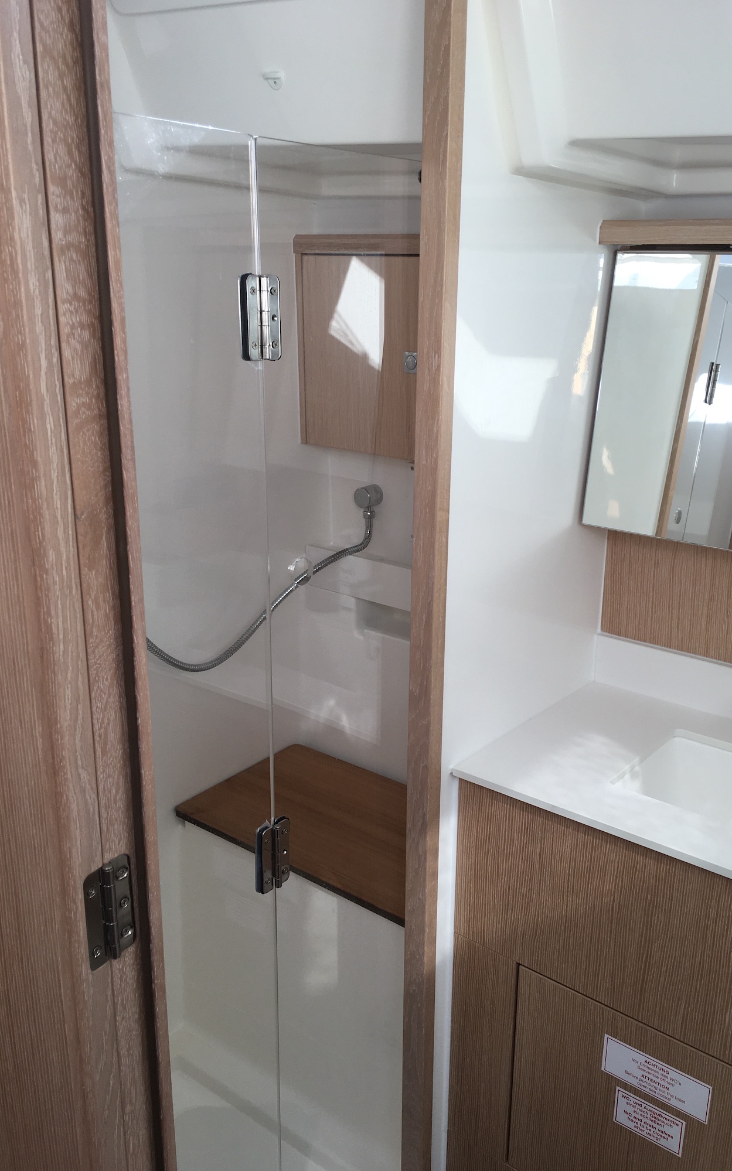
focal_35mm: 31
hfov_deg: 40.5
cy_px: 587
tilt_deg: -19.4
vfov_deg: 61.2
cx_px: 430
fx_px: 990
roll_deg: -1.5
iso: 25
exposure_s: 1/106
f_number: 2.2
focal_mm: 4.15
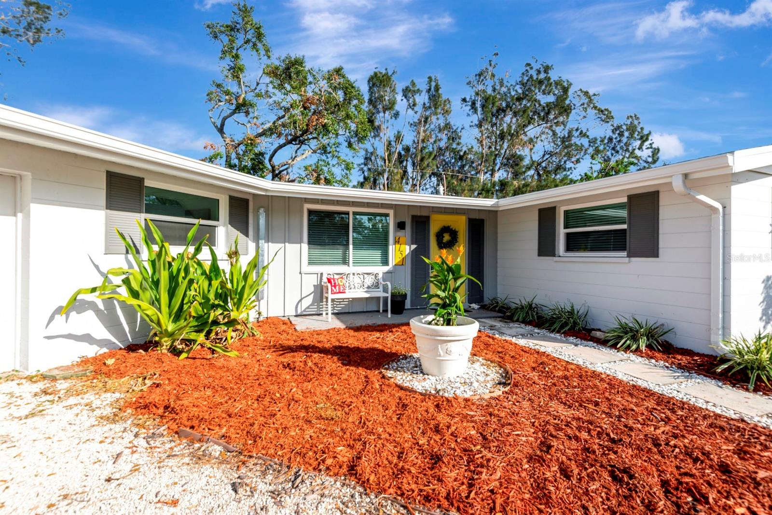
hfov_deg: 96.7
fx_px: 343
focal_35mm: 16
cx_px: 386
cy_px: 258
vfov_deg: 73.8
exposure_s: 1/60
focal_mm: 16
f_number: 9
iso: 100
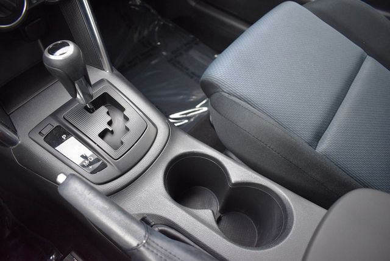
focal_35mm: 27
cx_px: 195
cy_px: 130
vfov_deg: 48.0
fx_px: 293
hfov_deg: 67.4
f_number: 3.5
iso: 720
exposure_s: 1/250
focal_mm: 18
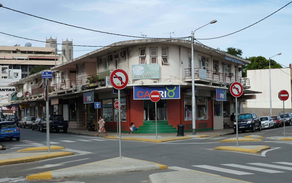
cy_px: 93
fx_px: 501
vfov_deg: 20.6
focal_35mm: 63
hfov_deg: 32.5
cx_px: 146
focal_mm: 9.7
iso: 125
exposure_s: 1/400
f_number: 4.5
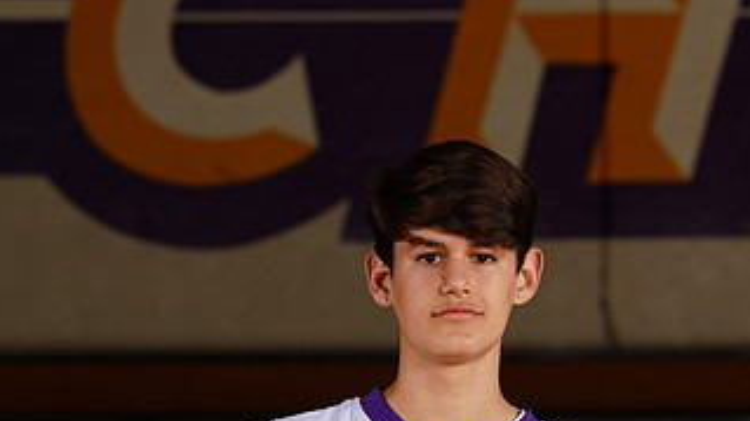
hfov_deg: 6.3
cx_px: 394
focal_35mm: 341
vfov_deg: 3.5
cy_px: 604
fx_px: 6777
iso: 200
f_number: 9
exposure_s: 1/200
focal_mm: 179
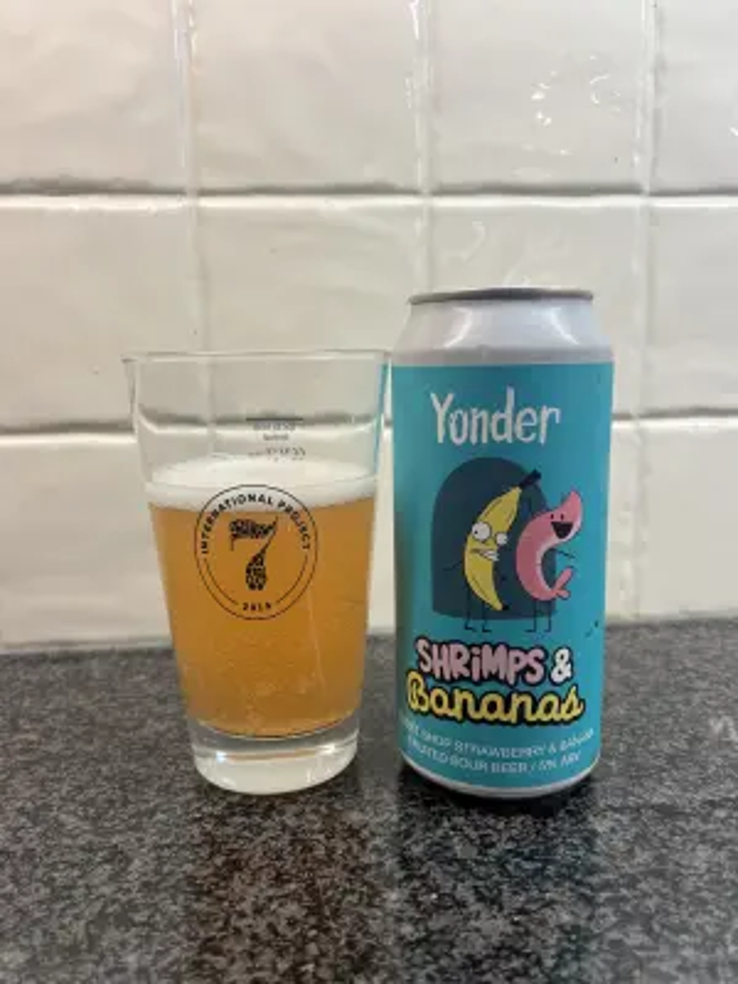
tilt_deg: -10.3
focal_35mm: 26
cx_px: 369
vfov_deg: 67.3
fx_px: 739
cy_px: 492
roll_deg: +1.5
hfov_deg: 53.1
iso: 64
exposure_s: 1/100
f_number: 1.6
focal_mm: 5.1
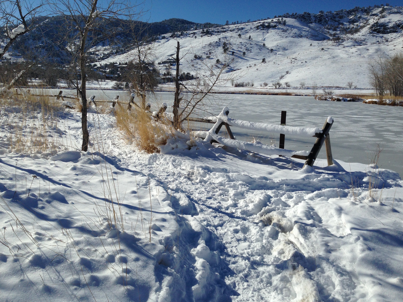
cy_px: 151
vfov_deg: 42.9
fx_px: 384
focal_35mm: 33
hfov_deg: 55.4
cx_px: 202
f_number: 2.4
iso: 50
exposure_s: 1/5435
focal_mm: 4.12
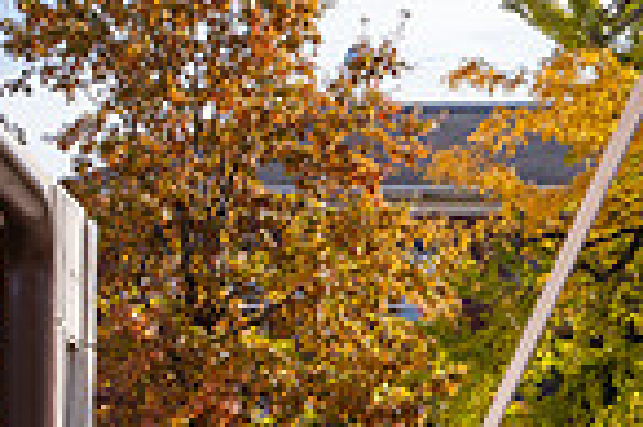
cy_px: 161
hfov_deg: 11.7
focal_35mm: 175
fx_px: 3122
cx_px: 617
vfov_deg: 7.8
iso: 250
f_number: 10
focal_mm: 44
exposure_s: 1/200
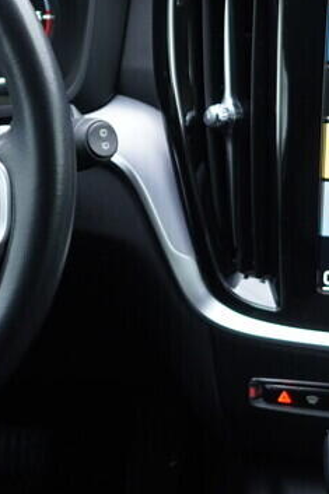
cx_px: 389
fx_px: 2017
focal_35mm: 147
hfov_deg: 9.2
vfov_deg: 13.9
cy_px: 374
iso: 400
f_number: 2.8
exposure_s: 1/40
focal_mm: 24
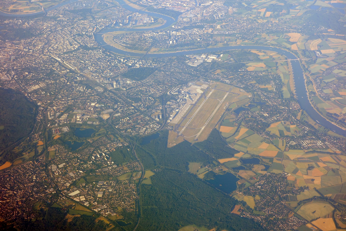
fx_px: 644
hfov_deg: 30.1
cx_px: 173
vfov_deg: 20.3
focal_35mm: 67
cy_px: 116
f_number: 5.6
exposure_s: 1/500
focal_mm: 25.02
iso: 125
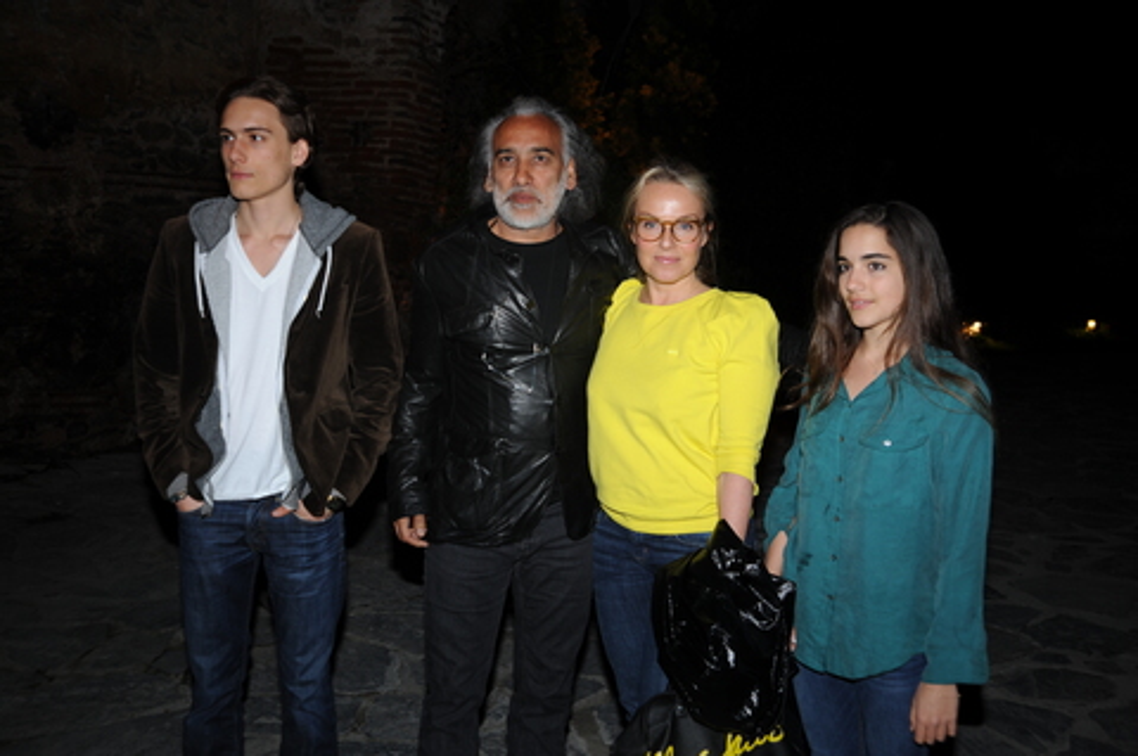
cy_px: 378
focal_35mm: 40
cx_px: 569
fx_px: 1263
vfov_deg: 33.3
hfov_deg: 48.5
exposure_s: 1/60
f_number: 5.6
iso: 400
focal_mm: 40
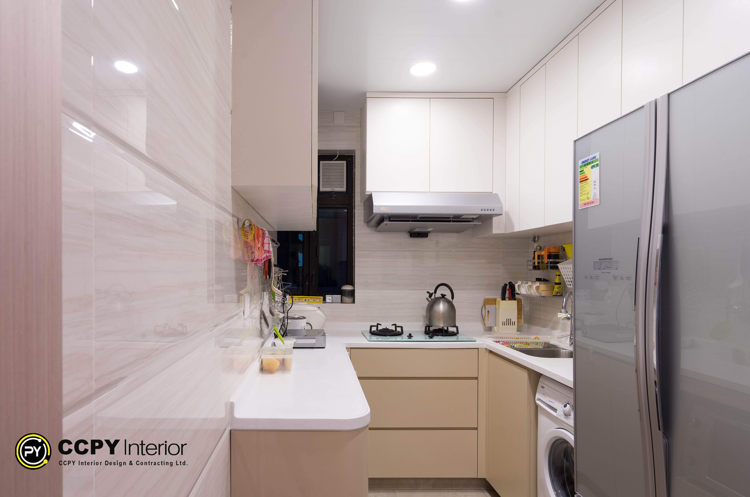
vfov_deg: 59.3
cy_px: 248
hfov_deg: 81.3
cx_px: 375
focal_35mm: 21
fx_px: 437
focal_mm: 21
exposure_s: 1/60
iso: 1000
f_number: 7.1
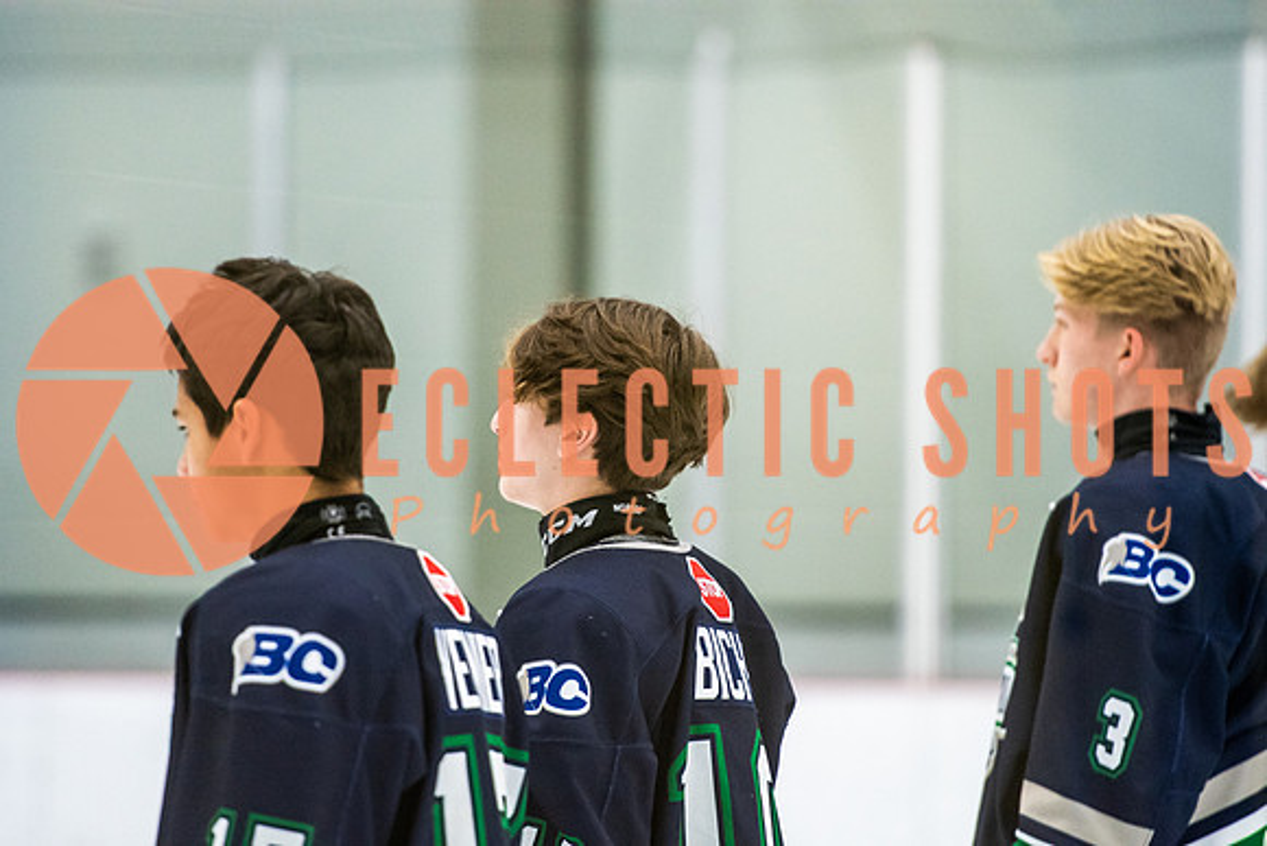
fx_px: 10560
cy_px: 423
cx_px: 634
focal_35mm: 300
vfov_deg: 4.6
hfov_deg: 6.9
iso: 2800
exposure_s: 1/640
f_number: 2.8
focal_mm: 200
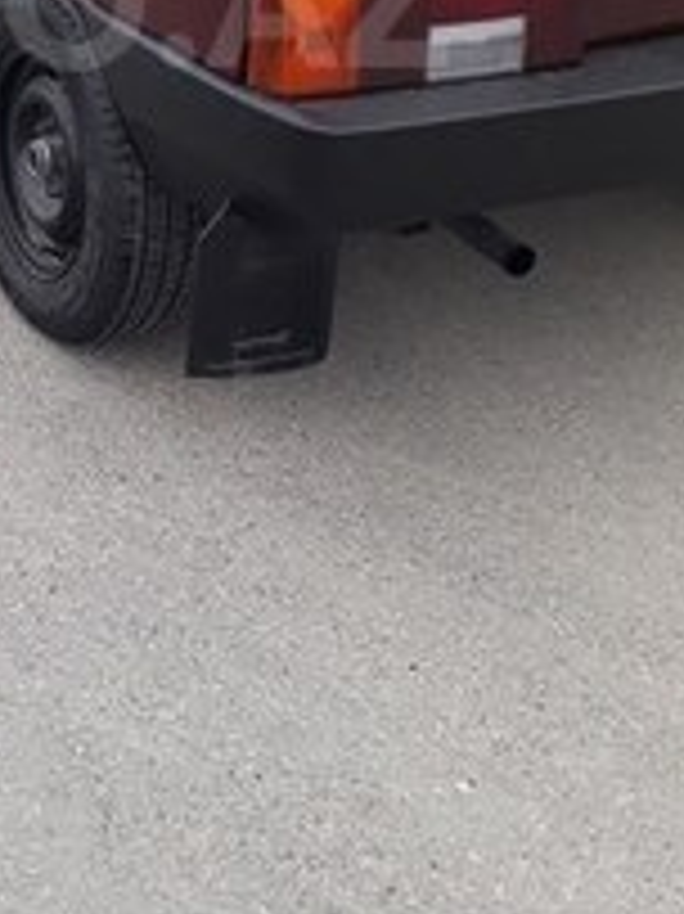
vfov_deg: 27.7
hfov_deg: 21.4
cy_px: 0
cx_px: -14
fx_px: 1741
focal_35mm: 66
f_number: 1.9
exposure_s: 1/400
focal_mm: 3.6
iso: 40
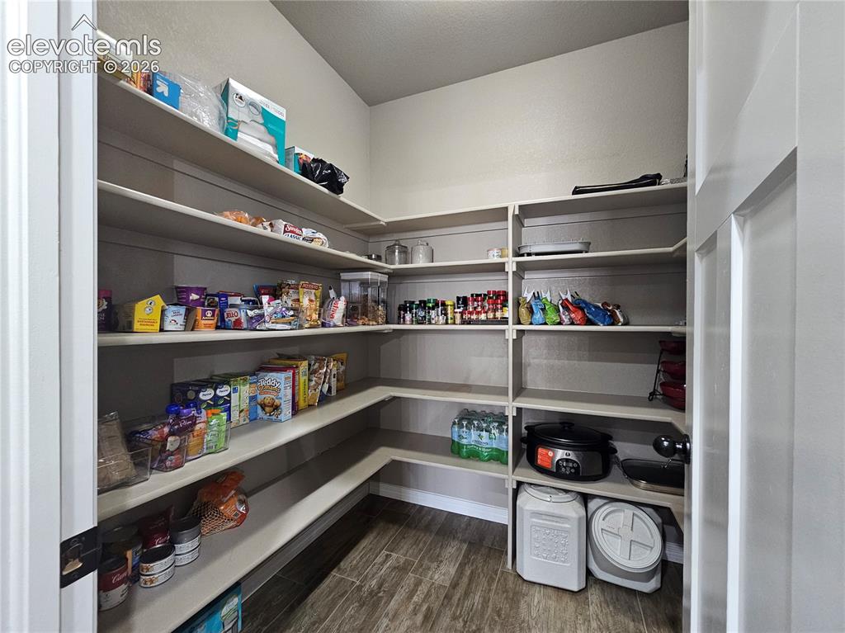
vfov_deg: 89.9
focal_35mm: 13
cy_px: 316
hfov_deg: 106.2
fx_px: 317
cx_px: 422
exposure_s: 1/30
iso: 400
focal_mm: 2.2
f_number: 2.2
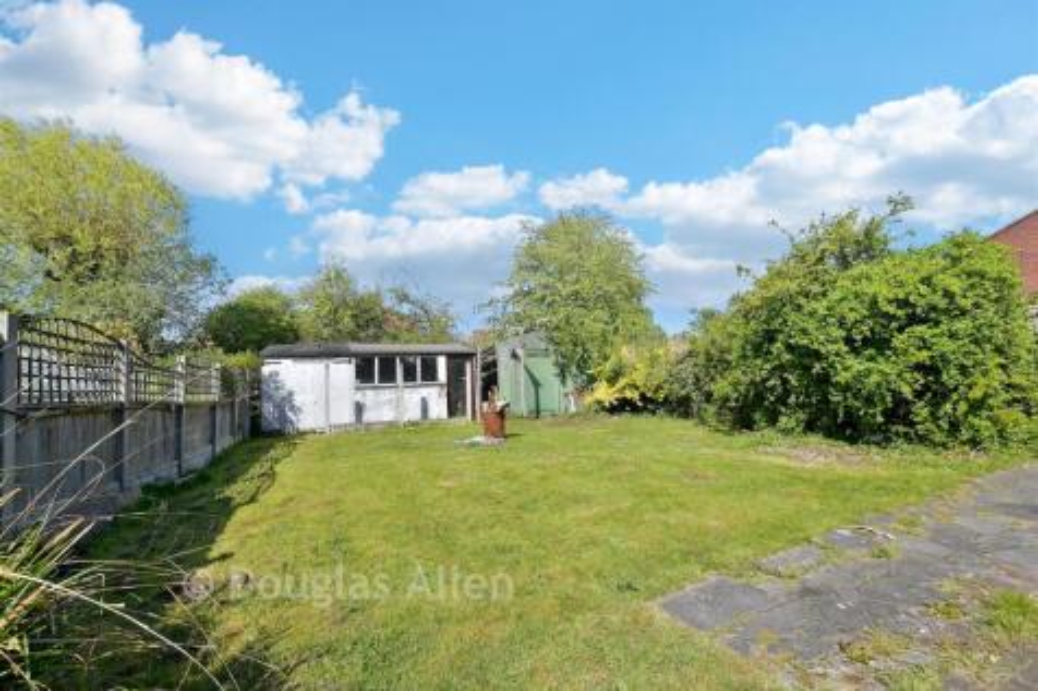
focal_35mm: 15
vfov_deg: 77.3
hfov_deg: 100.4
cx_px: 519
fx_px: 432
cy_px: 346
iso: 64
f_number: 8
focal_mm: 10
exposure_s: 1/200
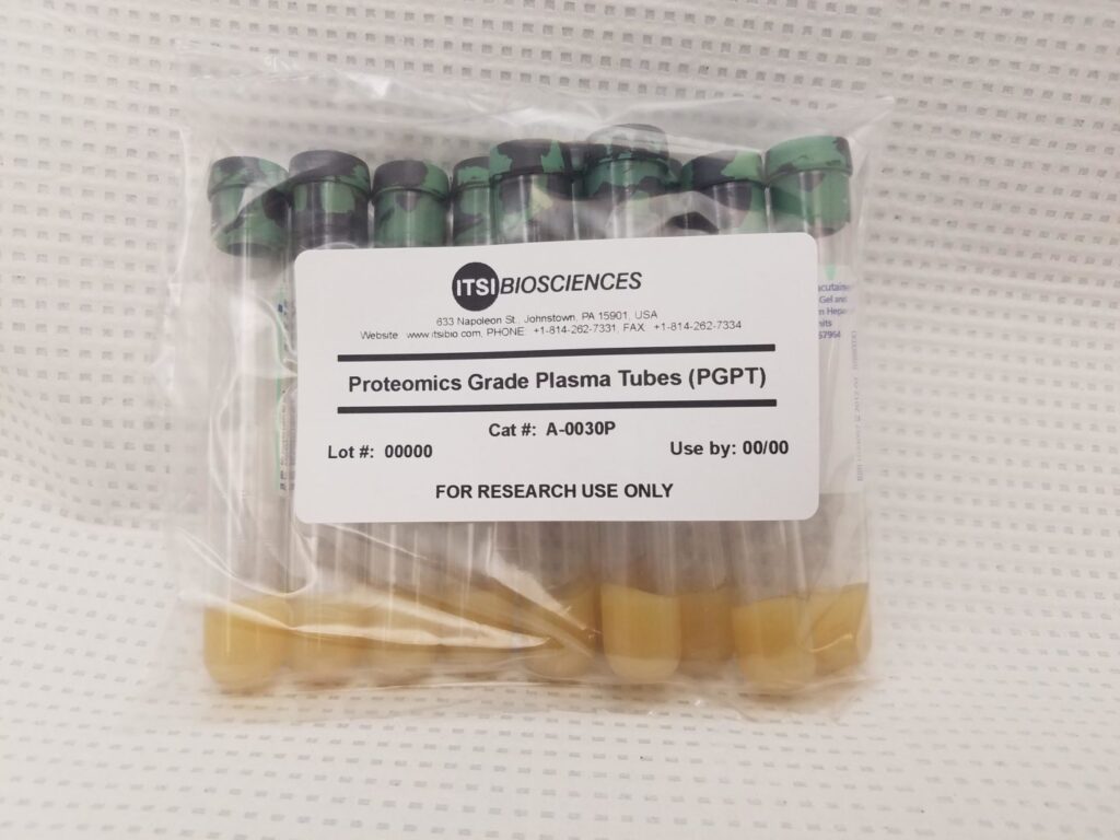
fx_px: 841
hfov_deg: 67.3
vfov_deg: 53.1
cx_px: 560
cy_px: 420
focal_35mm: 26
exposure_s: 1/60
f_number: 1.7
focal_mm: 4.2
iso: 100
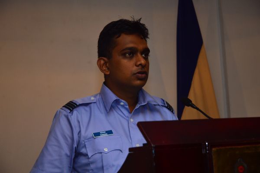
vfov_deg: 12.1
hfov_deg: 18.2
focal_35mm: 112
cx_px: 130
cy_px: 86
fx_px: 811
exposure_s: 1/80
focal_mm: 75
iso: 400
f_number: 5.3
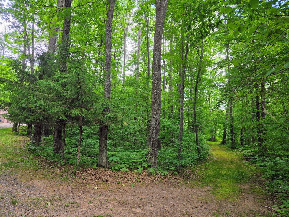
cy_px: 108
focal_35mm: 23
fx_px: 192
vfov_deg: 58.9
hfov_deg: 73.9
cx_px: 144
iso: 50
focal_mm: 5.4
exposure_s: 1/180
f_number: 1.8
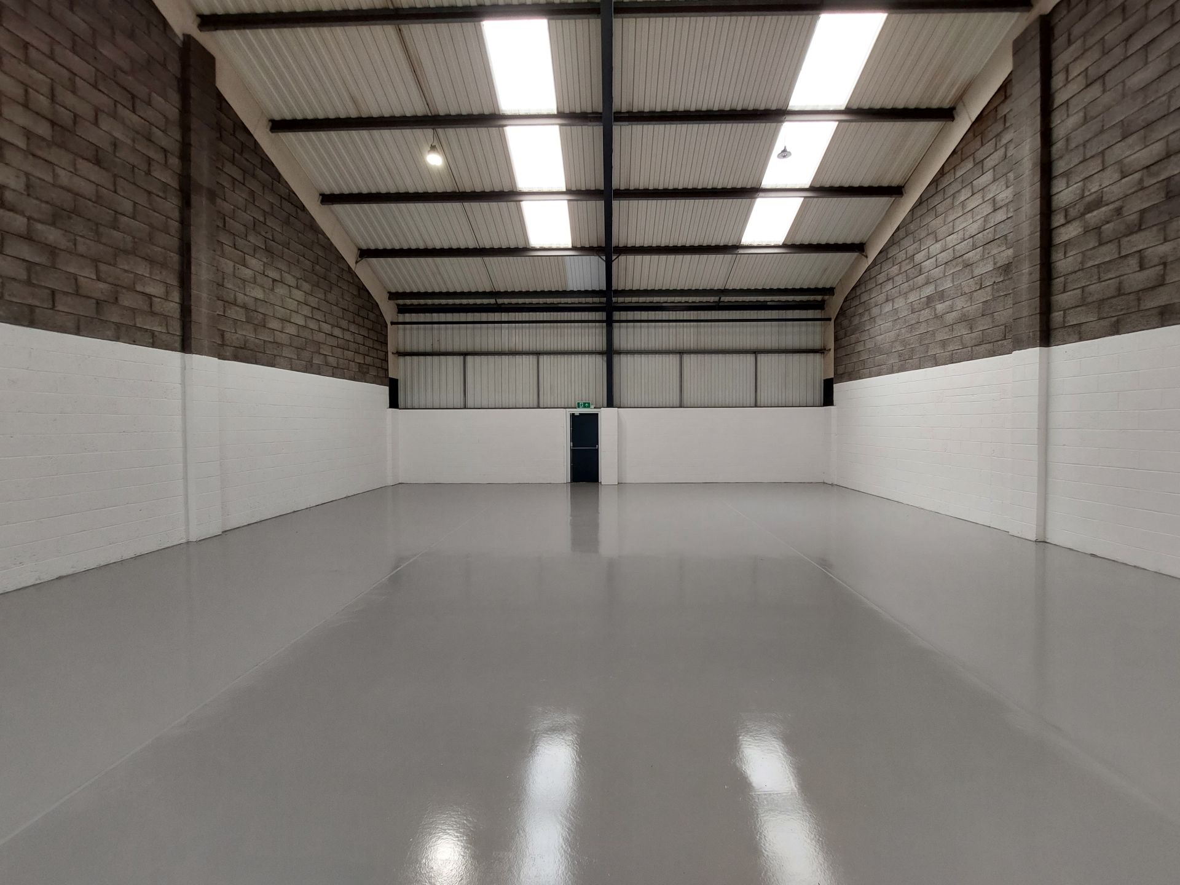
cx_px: 590
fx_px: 443
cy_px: 442
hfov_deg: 106.2
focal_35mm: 13
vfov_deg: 89.9
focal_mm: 1.74
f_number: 2.2
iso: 64
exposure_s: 1/100
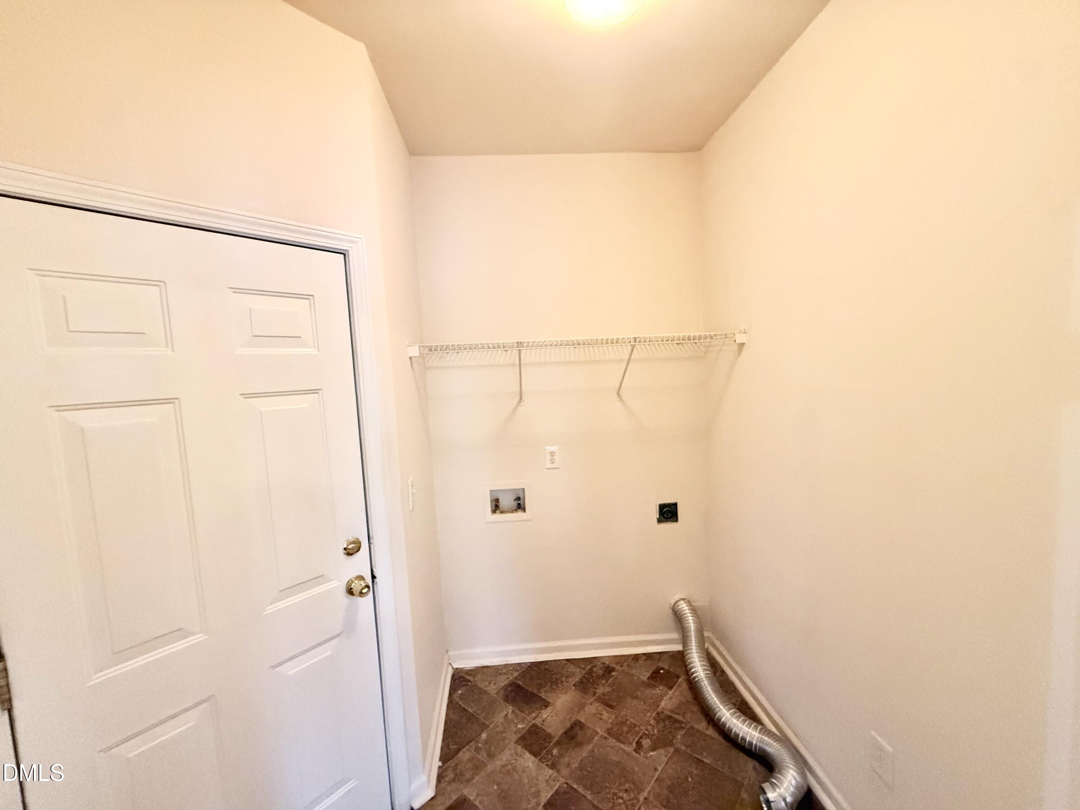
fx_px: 437
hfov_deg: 102.1
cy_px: 405
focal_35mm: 14
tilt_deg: -4.7
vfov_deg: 85.7
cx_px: 540
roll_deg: +3.3
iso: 800
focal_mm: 2.22
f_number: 2.2
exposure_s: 1/60
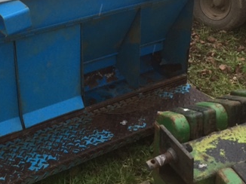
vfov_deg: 25.1
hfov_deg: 33.0
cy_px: 34
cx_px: 57
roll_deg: +0.2
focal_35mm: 57
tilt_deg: -25.3
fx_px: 405
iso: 80
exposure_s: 1/33
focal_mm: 4.15
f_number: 2.2
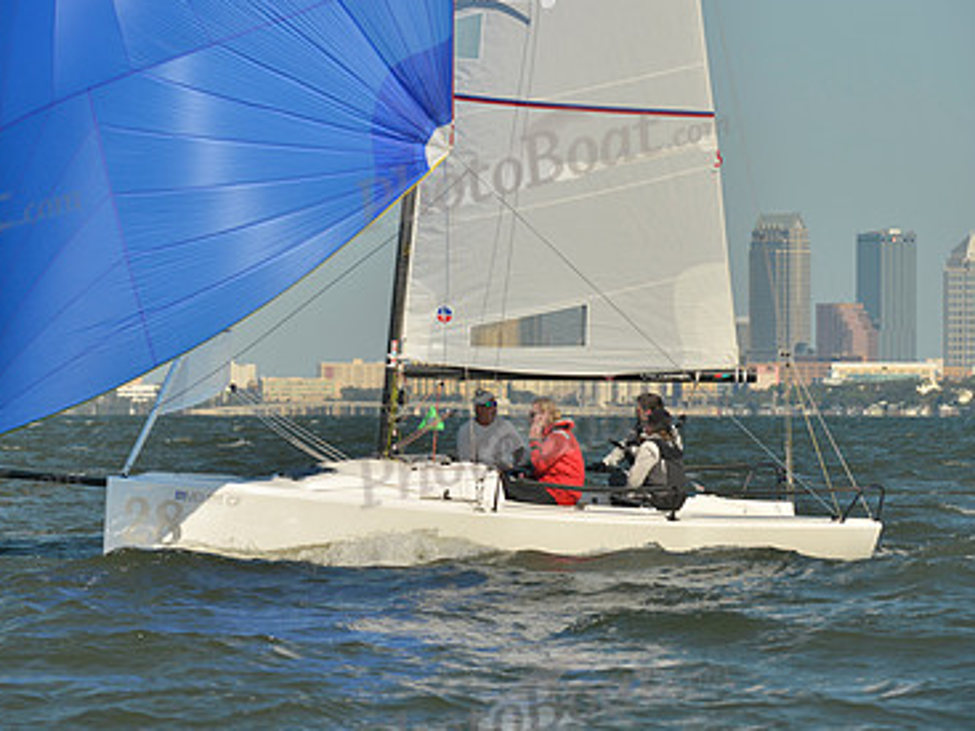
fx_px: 8560
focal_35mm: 304
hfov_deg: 6.5
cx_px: 221
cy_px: 339
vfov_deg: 4.9
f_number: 8
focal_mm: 200
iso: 200
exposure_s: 1/1000
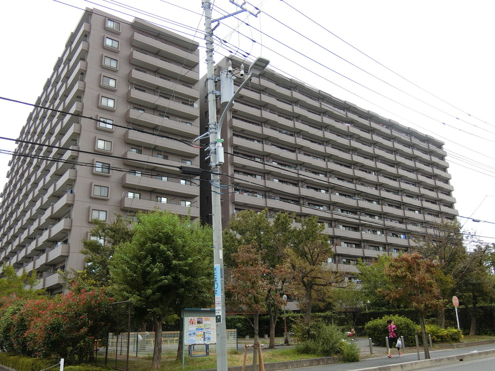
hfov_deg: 60.0
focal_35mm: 30
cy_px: 186
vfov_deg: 46.8
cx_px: 248
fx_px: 429
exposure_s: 1/200
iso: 80
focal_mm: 6.4
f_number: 3.3
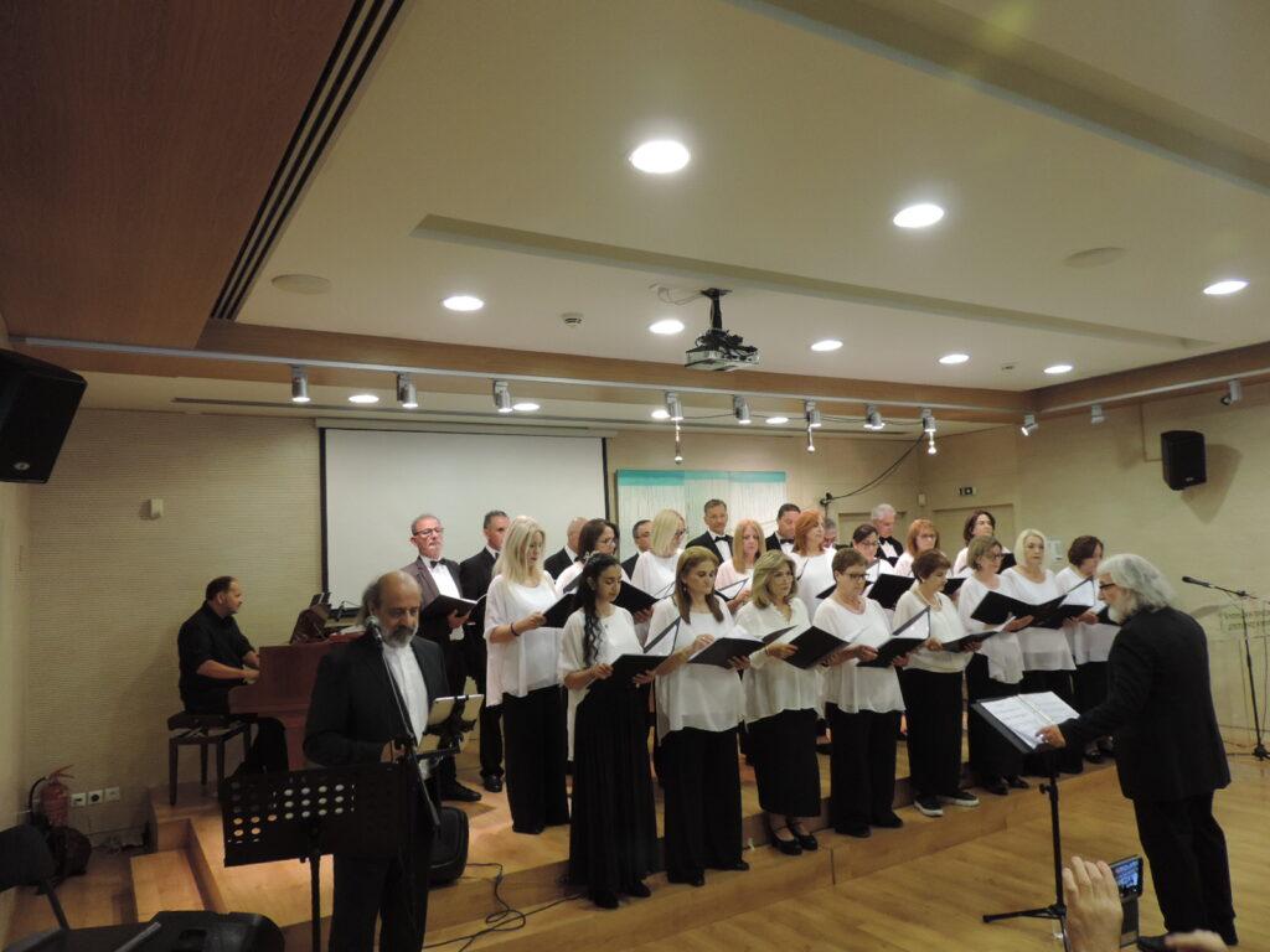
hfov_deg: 71.6
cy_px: 476
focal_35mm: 24
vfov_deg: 56.8
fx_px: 881
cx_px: 635
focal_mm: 4.3
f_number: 3
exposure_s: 1/30
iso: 360
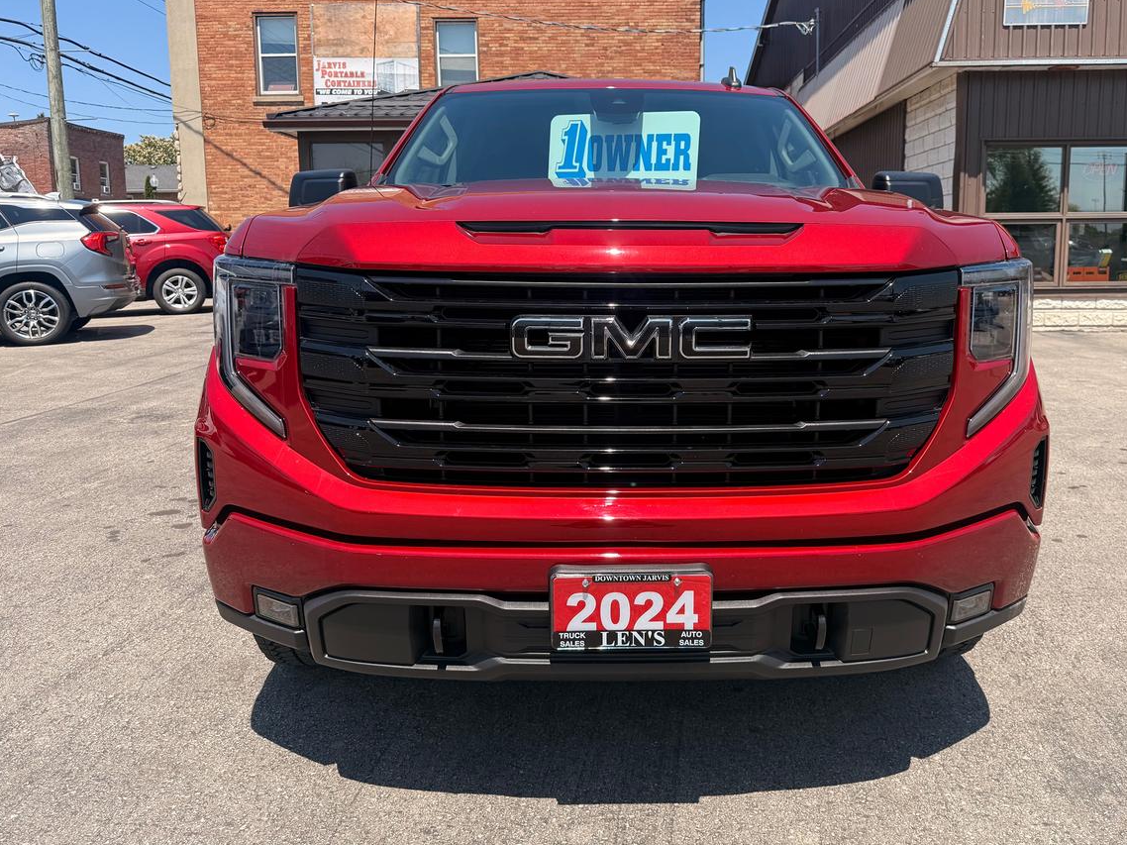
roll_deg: +0.8
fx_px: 879
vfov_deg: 51.2
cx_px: 630
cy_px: 370
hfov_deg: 65.1
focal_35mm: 27
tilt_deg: -6.8
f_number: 1.78
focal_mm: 6.76
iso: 80
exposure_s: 1/2370
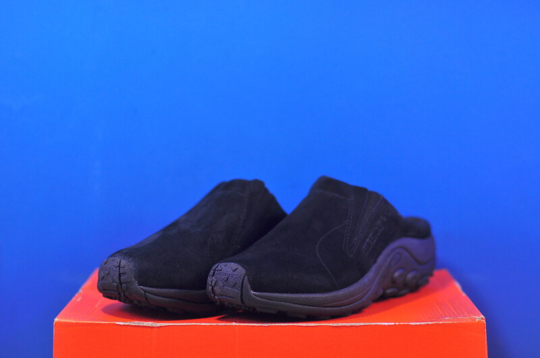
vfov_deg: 18.1
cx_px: 270
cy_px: 179
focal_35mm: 75
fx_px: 1123
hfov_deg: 27.0
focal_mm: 50
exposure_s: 1/320
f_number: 2.2
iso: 250
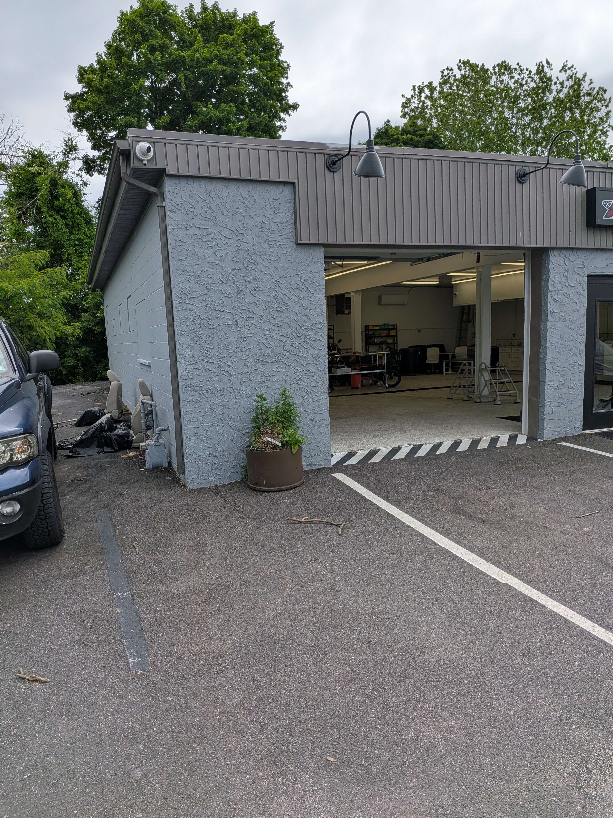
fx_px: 567
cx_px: 306
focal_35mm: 24
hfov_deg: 56.8
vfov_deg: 71.6
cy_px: 409
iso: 30
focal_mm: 4.53
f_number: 1.7
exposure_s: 1/2262
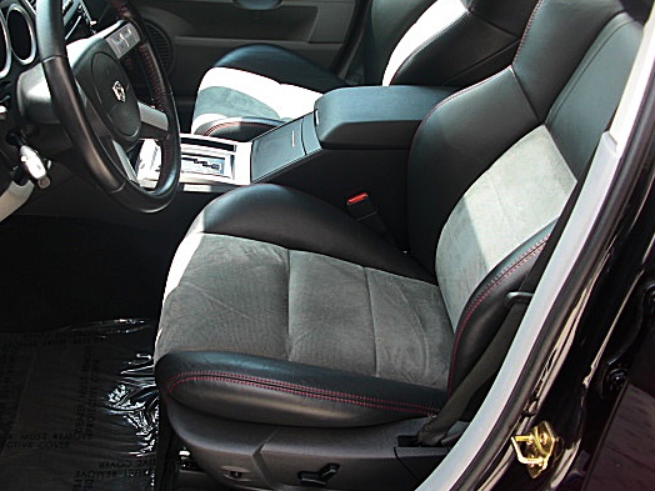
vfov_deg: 32.8
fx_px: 833
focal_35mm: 44
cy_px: 205
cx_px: 262
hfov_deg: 42.7
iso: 50
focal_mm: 6.3
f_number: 2.8
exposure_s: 1/80
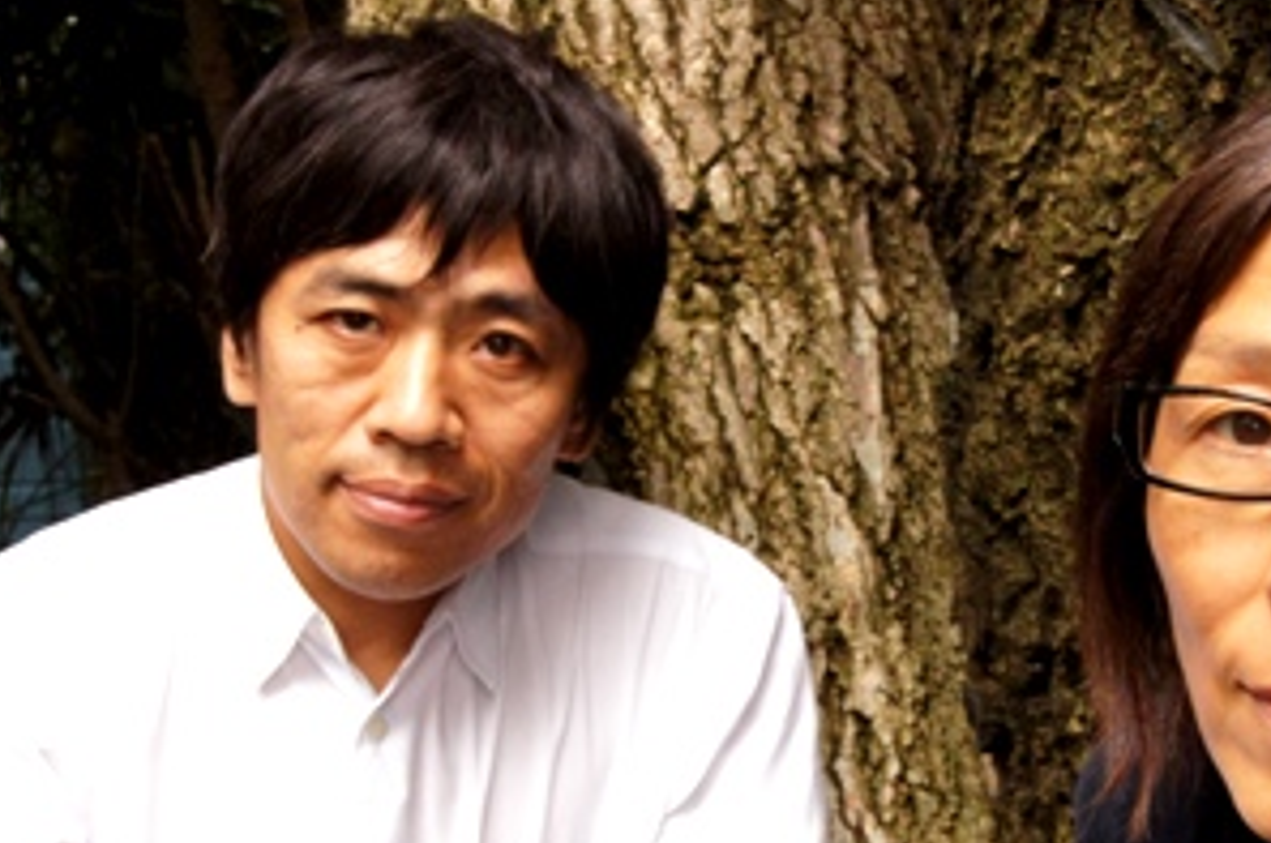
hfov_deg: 23.3
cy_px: 612
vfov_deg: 15.6
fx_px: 3060
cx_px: 871
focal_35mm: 87
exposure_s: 1/6
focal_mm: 35
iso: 1600
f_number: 14
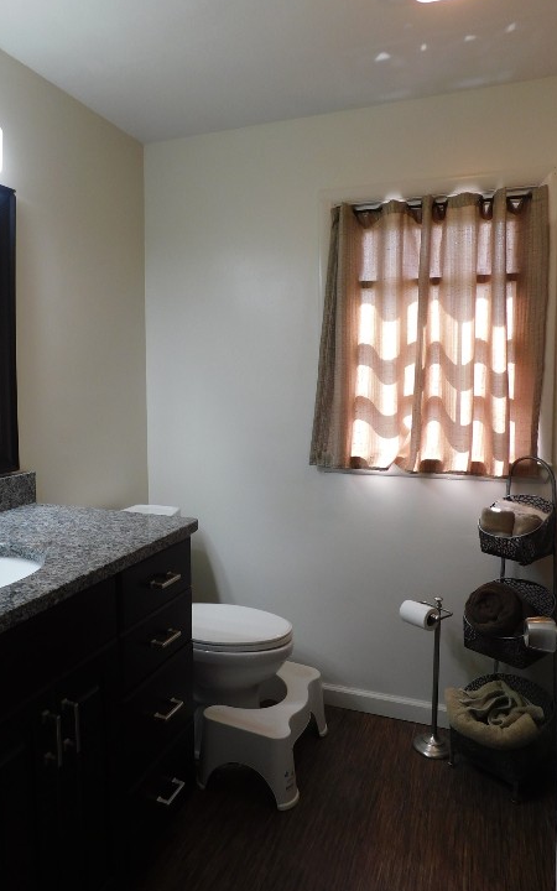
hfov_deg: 47.3
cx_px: 225
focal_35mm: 26
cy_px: 424
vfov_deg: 70.4
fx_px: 631
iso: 125
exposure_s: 1/40
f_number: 3
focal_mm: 4
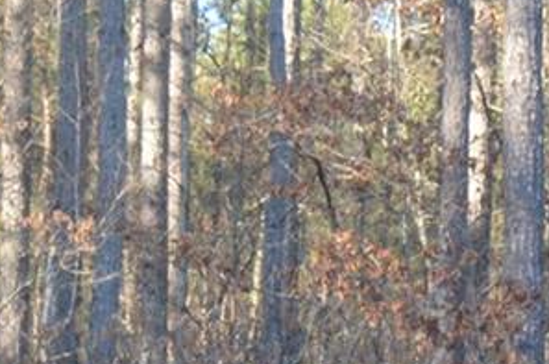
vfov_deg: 4.9
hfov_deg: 7.4
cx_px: 1128
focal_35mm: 269
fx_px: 4096
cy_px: 1056
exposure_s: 1/125
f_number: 5.6
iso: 400
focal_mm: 26
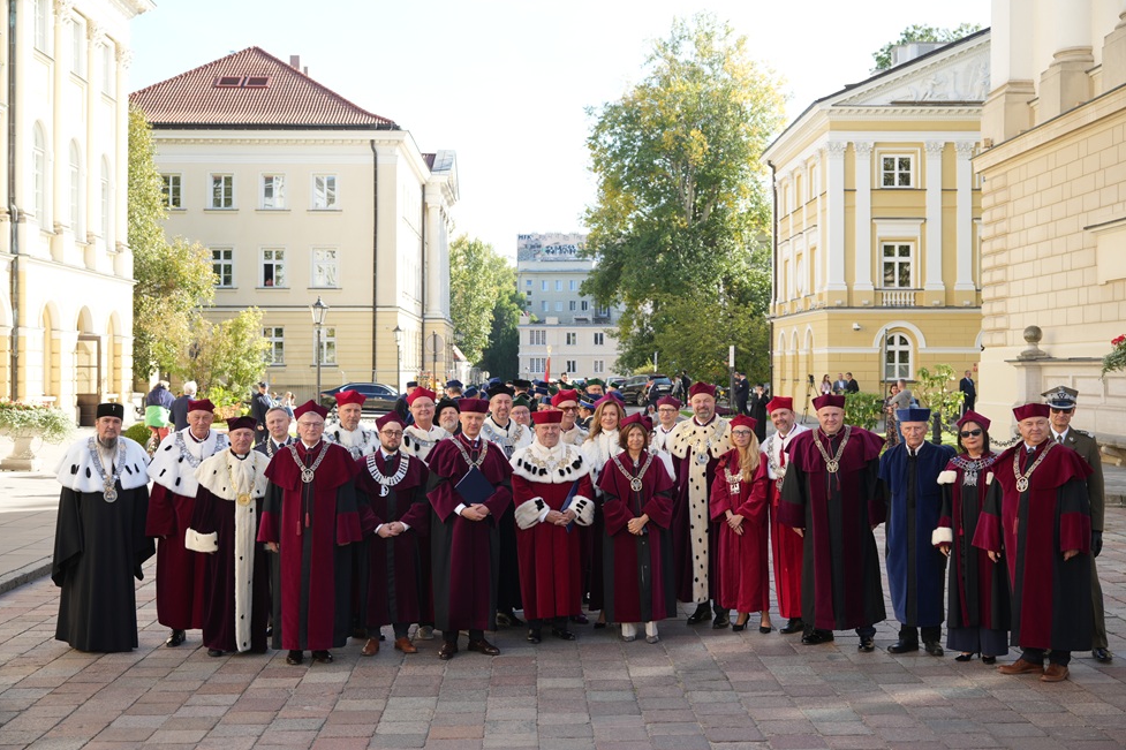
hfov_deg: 43.8
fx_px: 1401
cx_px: 568
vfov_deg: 30.0
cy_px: 368
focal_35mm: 45
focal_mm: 43.8
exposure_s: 1/250
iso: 100
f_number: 4
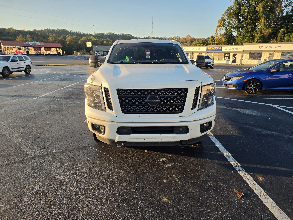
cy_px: 110
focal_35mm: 23
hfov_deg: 73.9
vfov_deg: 58.9
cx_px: 146
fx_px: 195
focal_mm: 6.25
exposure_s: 1/1283
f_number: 1.7
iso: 80
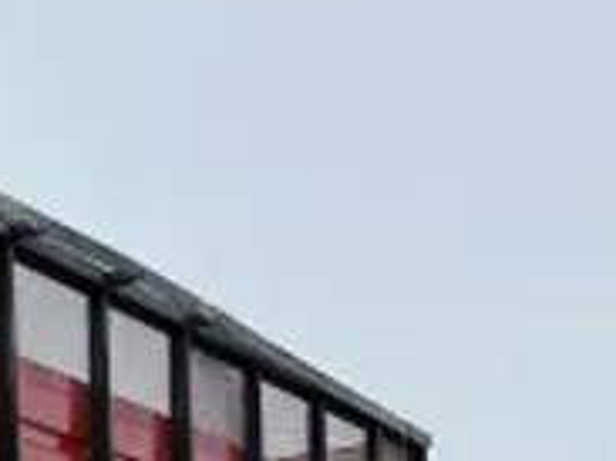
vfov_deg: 10.5
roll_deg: +1.0
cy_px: 1003
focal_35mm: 126
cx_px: -825
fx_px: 2241
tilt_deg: -0.3
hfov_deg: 12.5
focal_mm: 6.86
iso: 80
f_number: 1.78
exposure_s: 1/3058
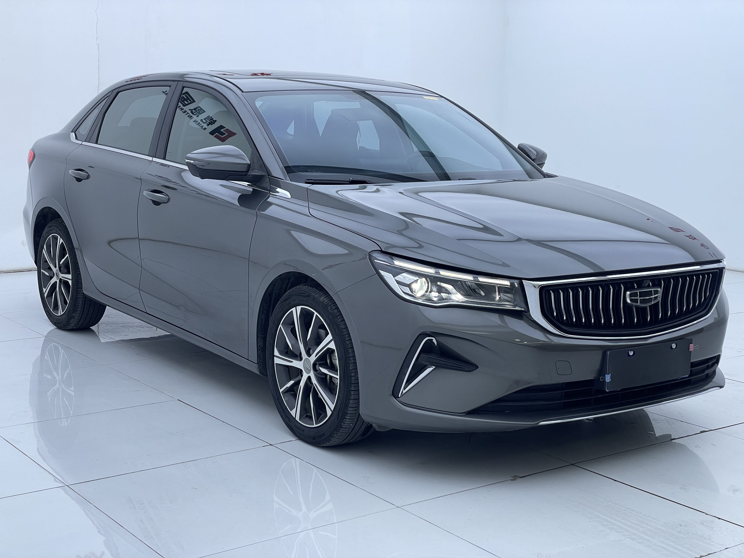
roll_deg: -1.0
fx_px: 1118
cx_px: 372
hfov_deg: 36.8
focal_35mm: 52
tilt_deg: -8.4
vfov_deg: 28.0
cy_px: 279
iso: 25
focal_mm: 6
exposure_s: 1/134
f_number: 2
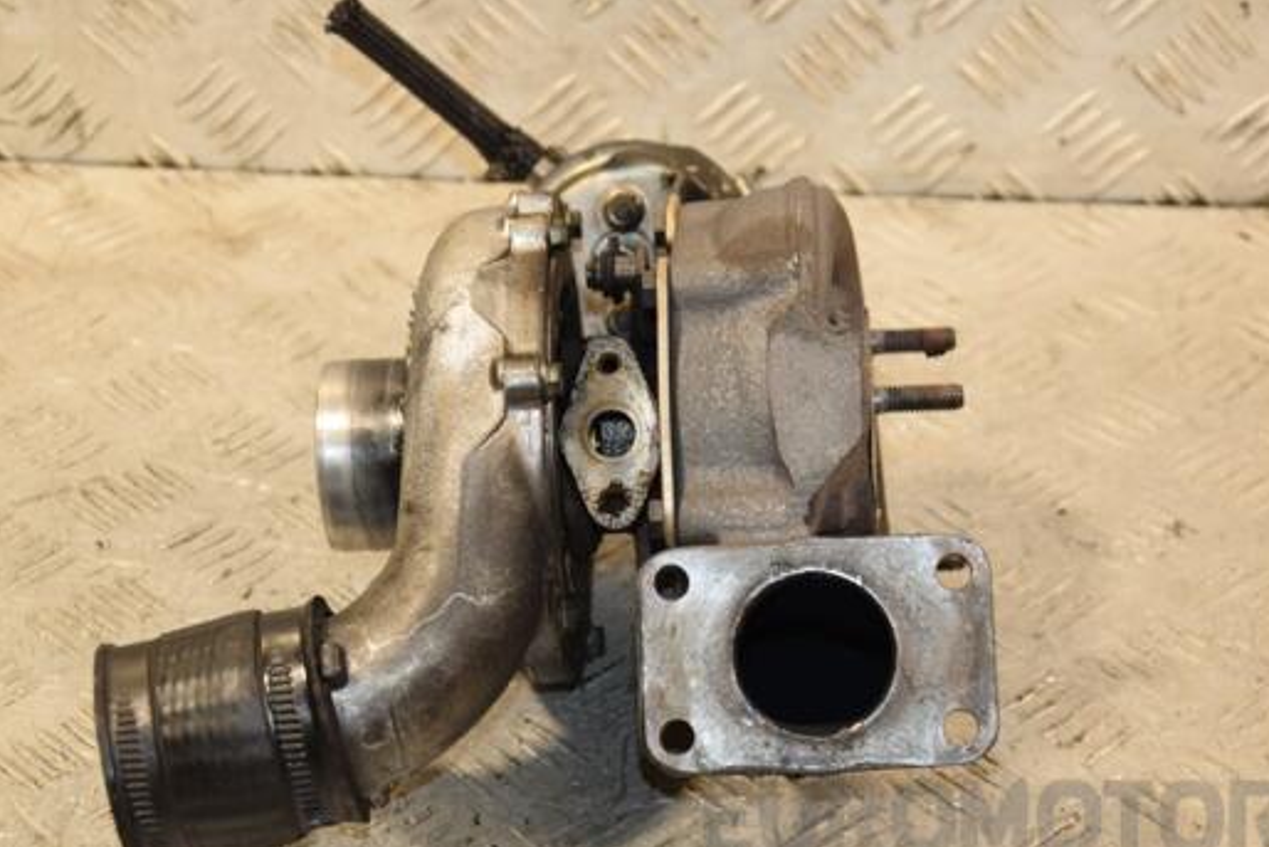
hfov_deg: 22.4
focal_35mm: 91
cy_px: 489
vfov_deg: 15.0
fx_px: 3208
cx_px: 657
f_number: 5
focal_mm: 52
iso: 800
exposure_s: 1/125
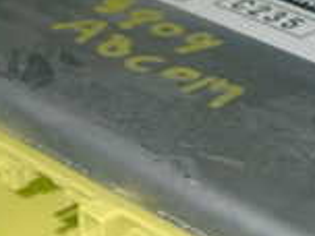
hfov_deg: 13.2
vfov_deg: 9.8
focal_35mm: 150
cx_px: 199
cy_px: 246
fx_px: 1365
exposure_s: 1/40
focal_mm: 6.83
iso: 320
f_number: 8
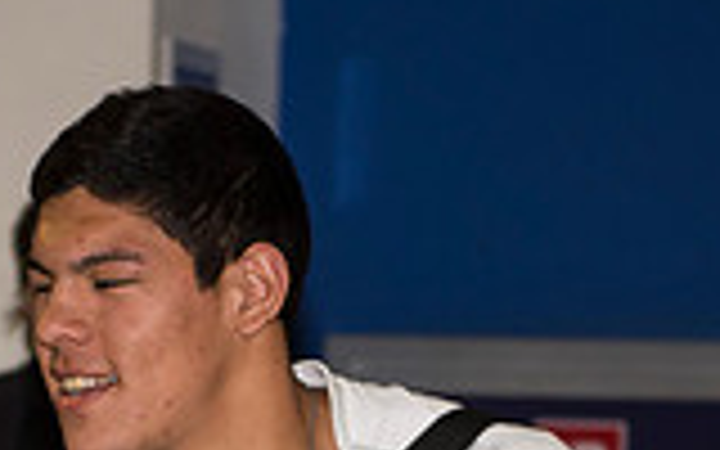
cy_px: 857
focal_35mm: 258
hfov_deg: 8.1
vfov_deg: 5.0
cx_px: 234
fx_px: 5063
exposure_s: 1/125
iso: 640
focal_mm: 70
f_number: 2.8
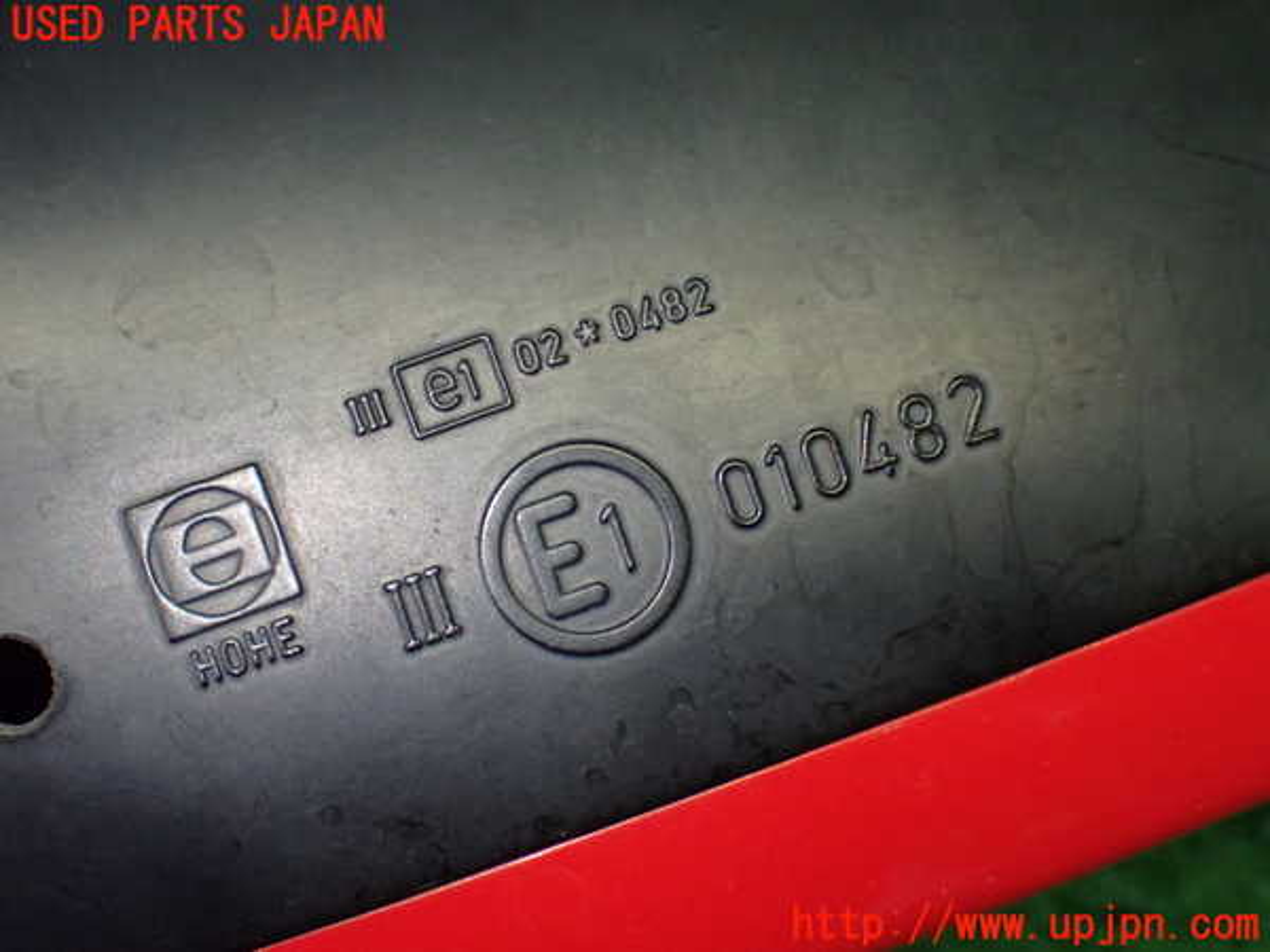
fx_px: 2275
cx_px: 635
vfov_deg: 23.7
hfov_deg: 31.2
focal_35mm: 62
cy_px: 476
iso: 800
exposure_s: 1/100
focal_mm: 11.09
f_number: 3.6
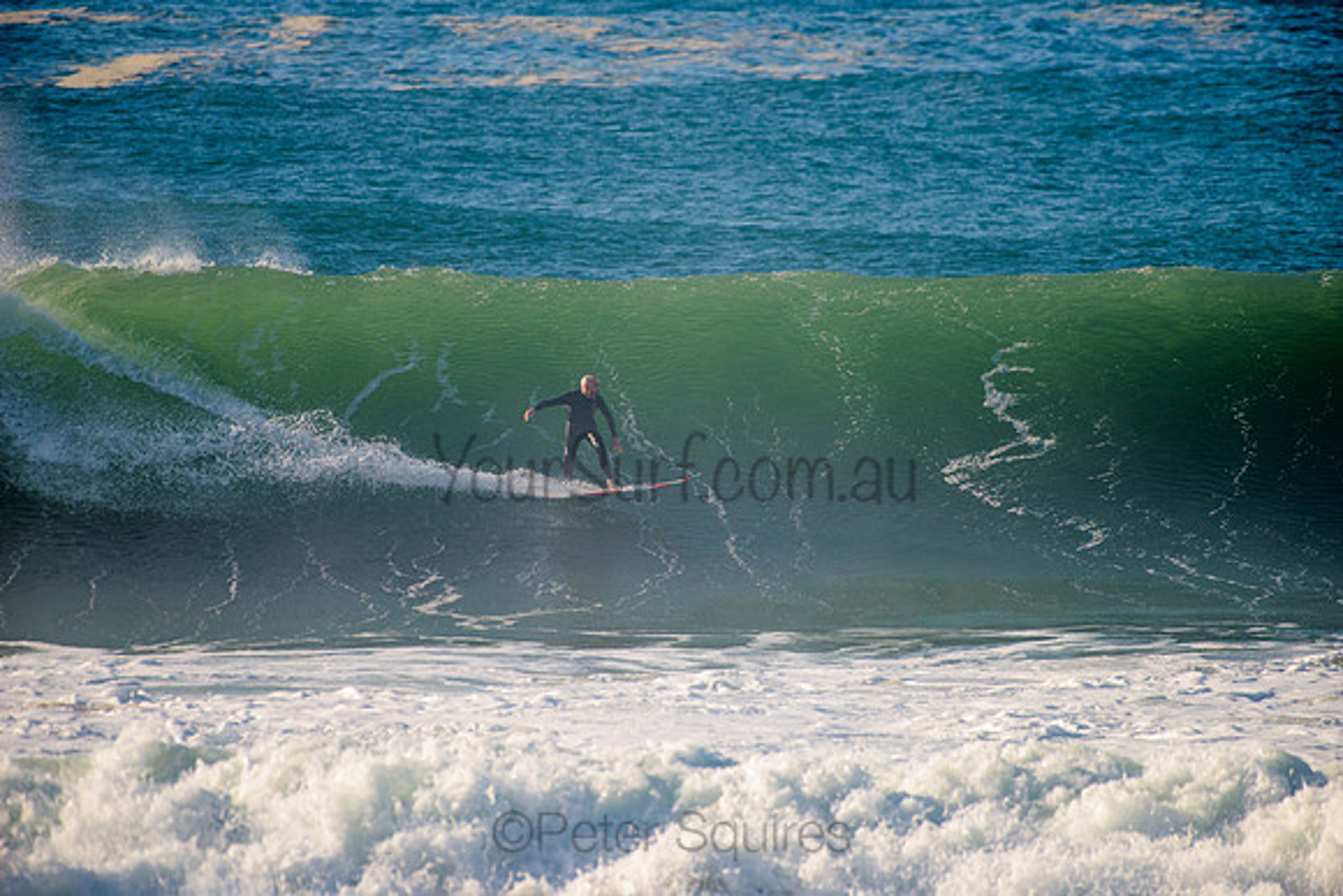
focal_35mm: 500
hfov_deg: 4.1
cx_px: 672
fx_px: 18656
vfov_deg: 2.8
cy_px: 448
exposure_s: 1/1600
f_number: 5.6
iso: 180
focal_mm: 500
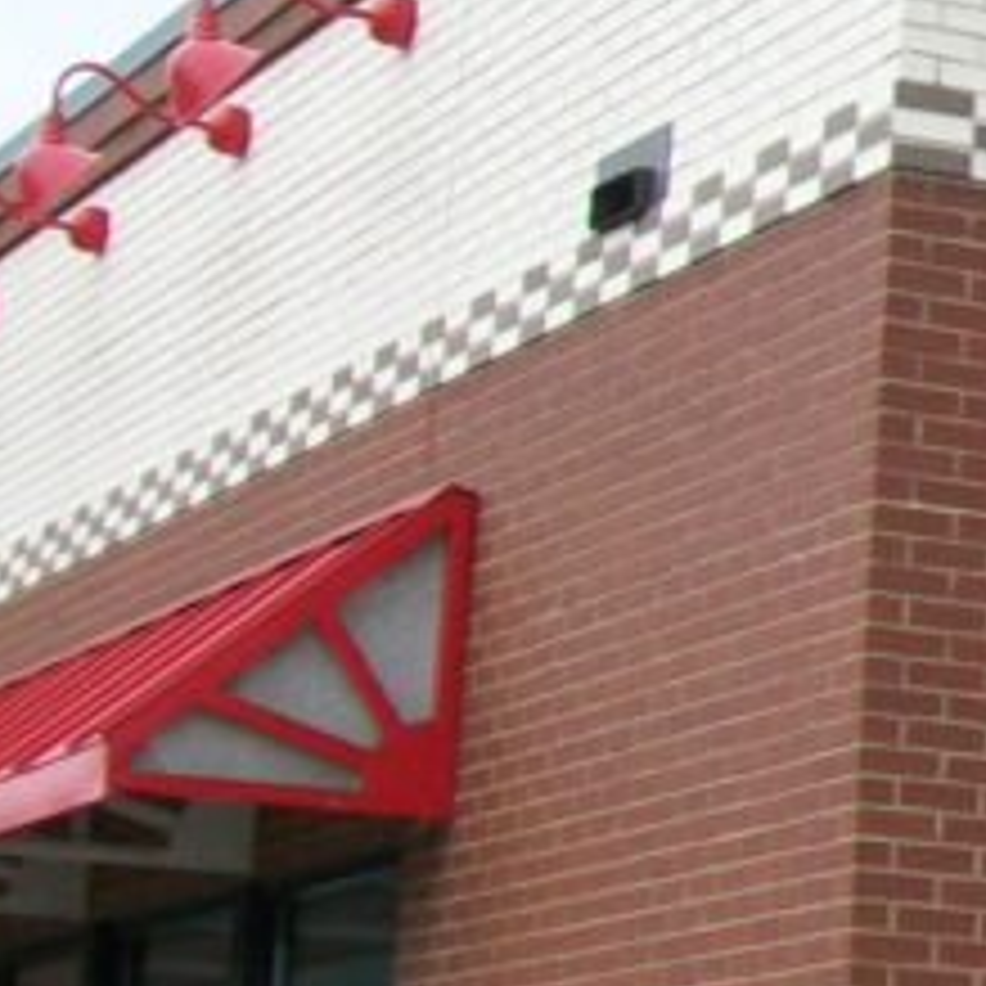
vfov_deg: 11.7
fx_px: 4802
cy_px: 518
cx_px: 2148
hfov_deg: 10.5
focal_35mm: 149
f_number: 2.7
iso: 64
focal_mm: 6
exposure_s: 1/640
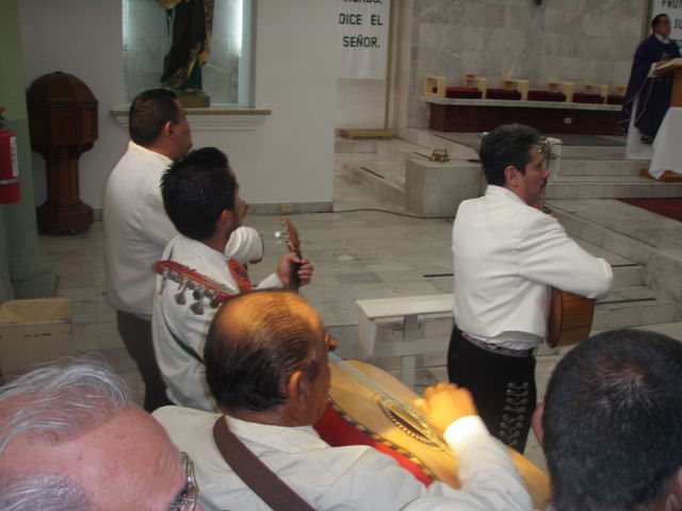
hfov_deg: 49.0
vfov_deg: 37.7
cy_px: 256
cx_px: 341
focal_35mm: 38
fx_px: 749
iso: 100
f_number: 3.5
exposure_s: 1/30
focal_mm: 6.7
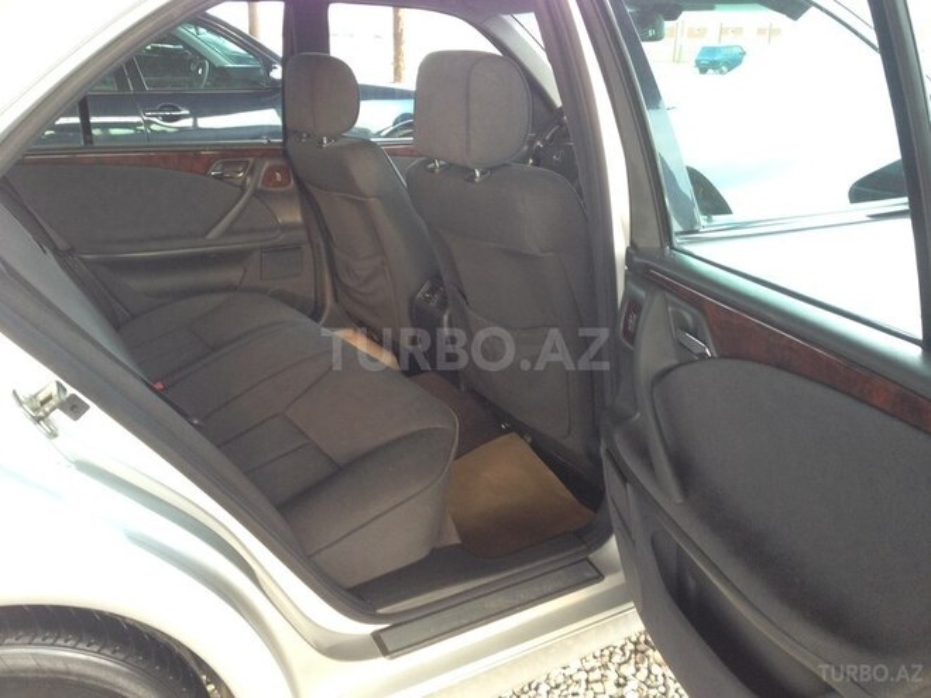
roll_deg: -0.4
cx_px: 466
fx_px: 941
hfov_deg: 52.6
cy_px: 349
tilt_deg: -21.3
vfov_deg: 40.7
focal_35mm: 35
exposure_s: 1/20
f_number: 2.4
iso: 80
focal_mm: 4.28
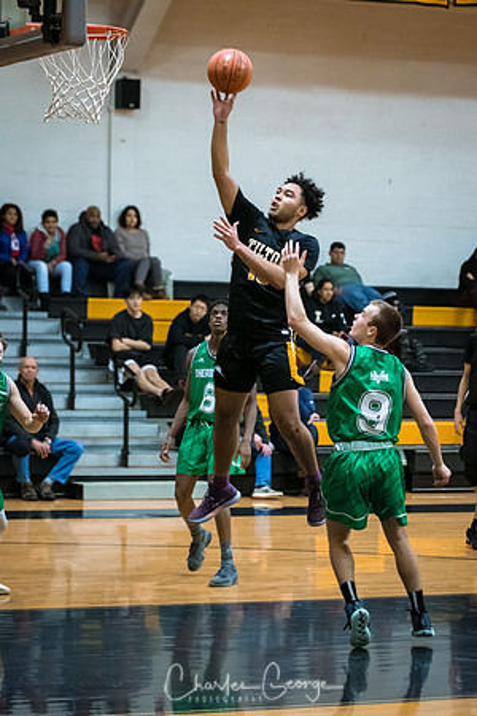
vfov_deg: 17.1
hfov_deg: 11.4
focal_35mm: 120
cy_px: 358
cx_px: 238
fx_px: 2385
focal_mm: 80
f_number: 2.8
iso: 3200
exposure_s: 1/400
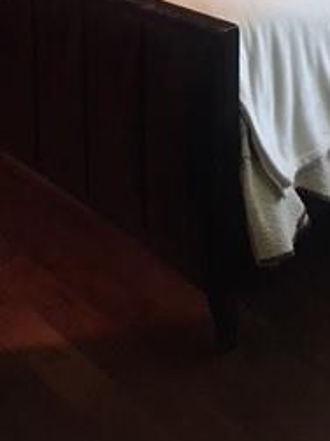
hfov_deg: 19.9
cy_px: -109
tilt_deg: -10.4
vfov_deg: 23.7
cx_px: 197
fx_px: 941
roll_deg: +0.3
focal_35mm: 74
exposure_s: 1/4
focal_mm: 4.15
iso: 80
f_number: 2.2
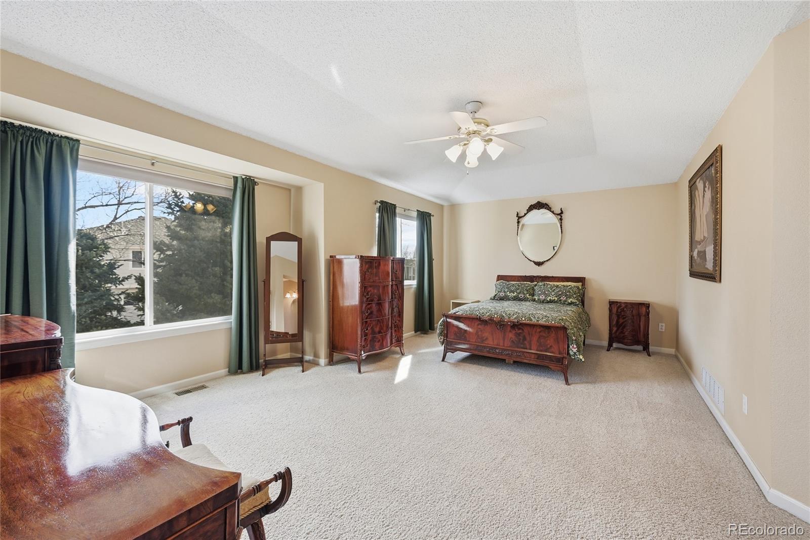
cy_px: 270
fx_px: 315
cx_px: 405
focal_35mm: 14
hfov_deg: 104.3
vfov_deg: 81.2
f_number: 8
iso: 400
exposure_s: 1/640
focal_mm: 14
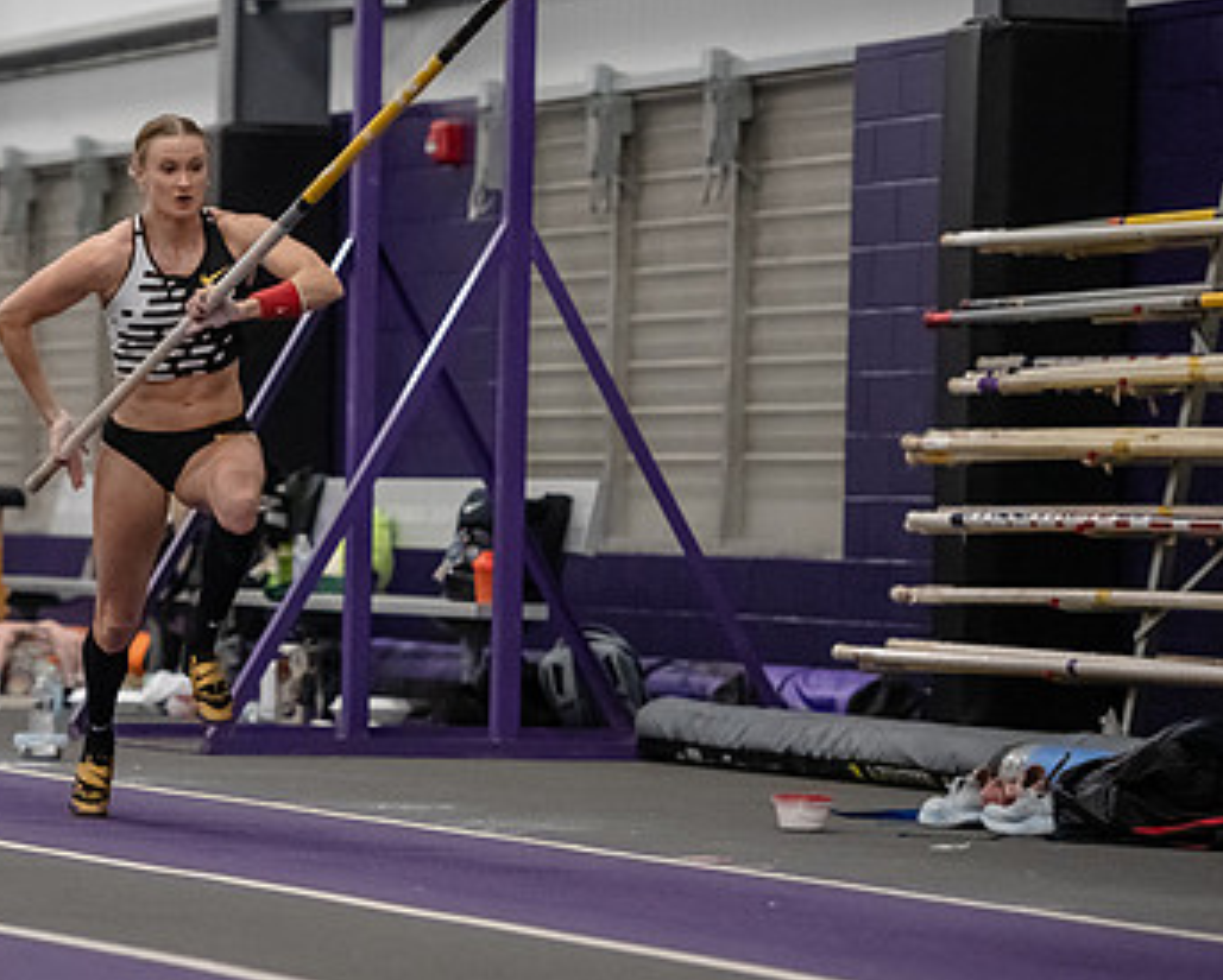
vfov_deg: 7.0
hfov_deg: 8.7
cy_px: 476
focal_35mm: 222
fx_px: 8042
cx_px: 267
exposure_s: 1/800
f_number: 2.8
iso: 6400
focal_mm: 140
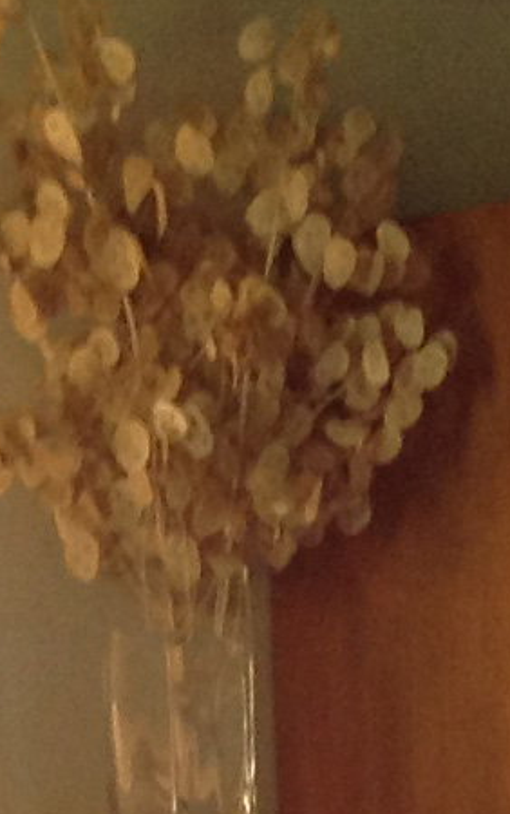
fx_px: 4461
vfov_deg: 9.8
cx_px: 1389
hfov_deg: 6.1
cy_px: 1534
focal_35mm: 201
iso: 50
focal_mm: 3.3
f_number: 2.4
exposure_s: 1/25
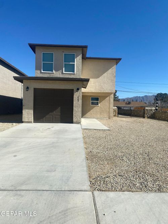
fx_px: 168
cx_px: 84
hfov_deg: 53.0
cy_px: 112
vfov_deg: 67.3
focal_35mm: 26
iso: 32
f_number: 1.8
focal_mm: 4.25
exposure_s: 1/4274
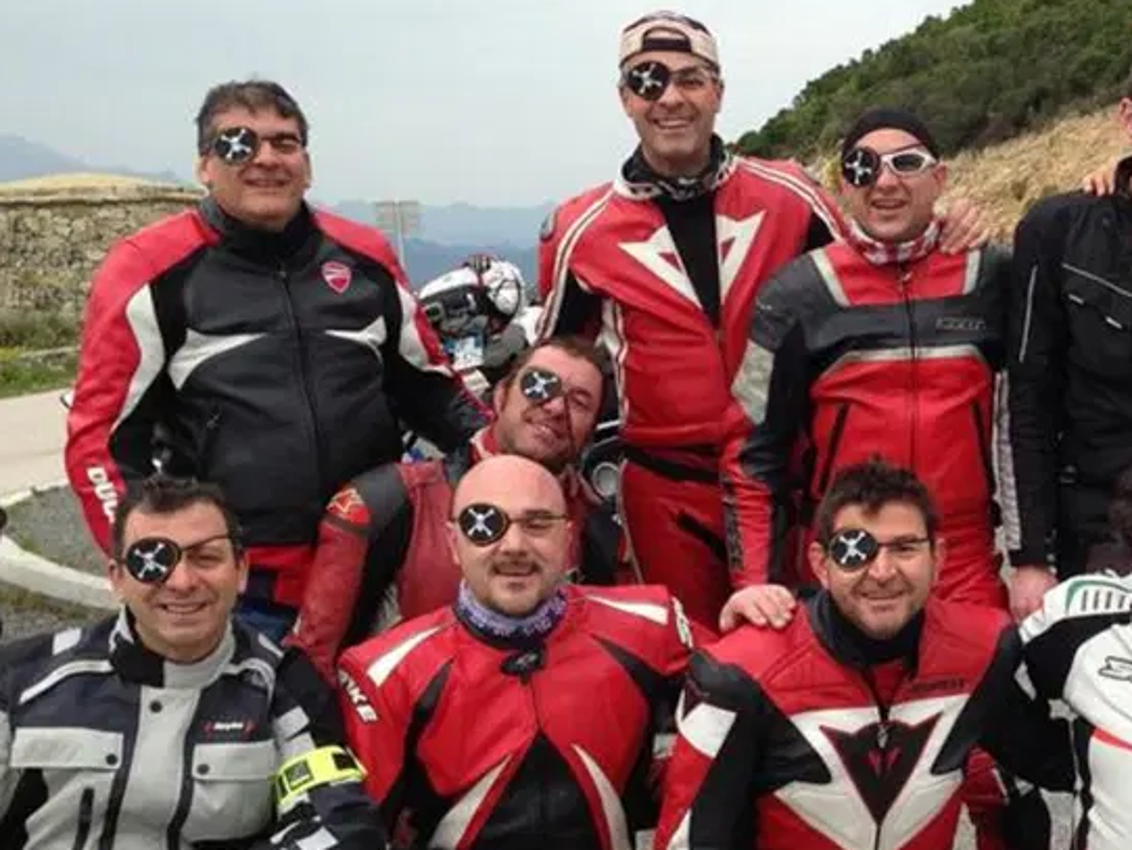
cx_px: 1044
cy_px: 568
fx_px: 2388
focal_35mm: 73
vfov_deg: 20.1
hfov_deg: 25.7
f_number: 2.4
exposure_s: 1/497
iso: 50
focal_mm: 4.13
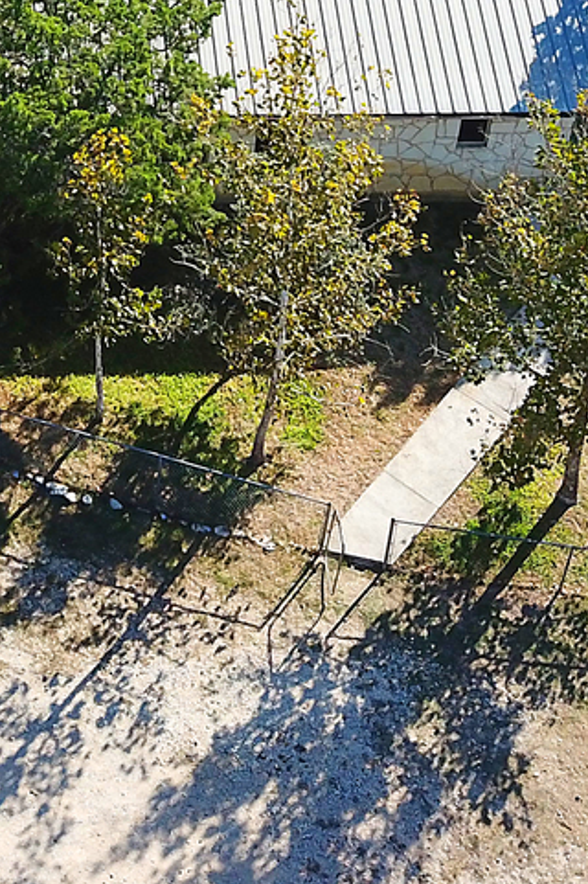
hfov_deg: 16.7
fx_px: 1987
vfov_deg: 23.9
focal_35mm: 81
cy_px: -9
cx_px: 105
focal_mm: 4.73
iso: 100
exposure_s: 1/754
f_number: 2.2
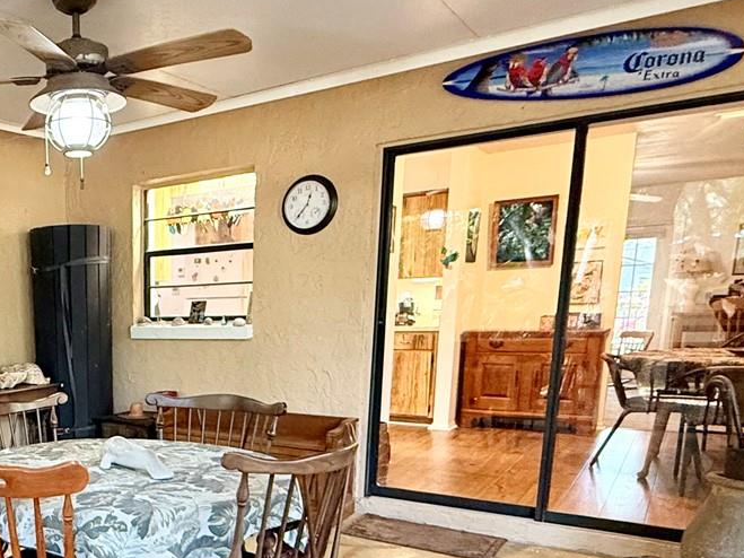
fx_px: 731
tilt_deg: -11.2
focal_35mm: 34
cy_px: 452
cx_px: 72
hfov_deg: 48.2
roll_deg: +1.6
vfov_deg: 40.0
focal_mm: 2.22
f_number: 2.2
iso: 500
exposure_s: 1/60
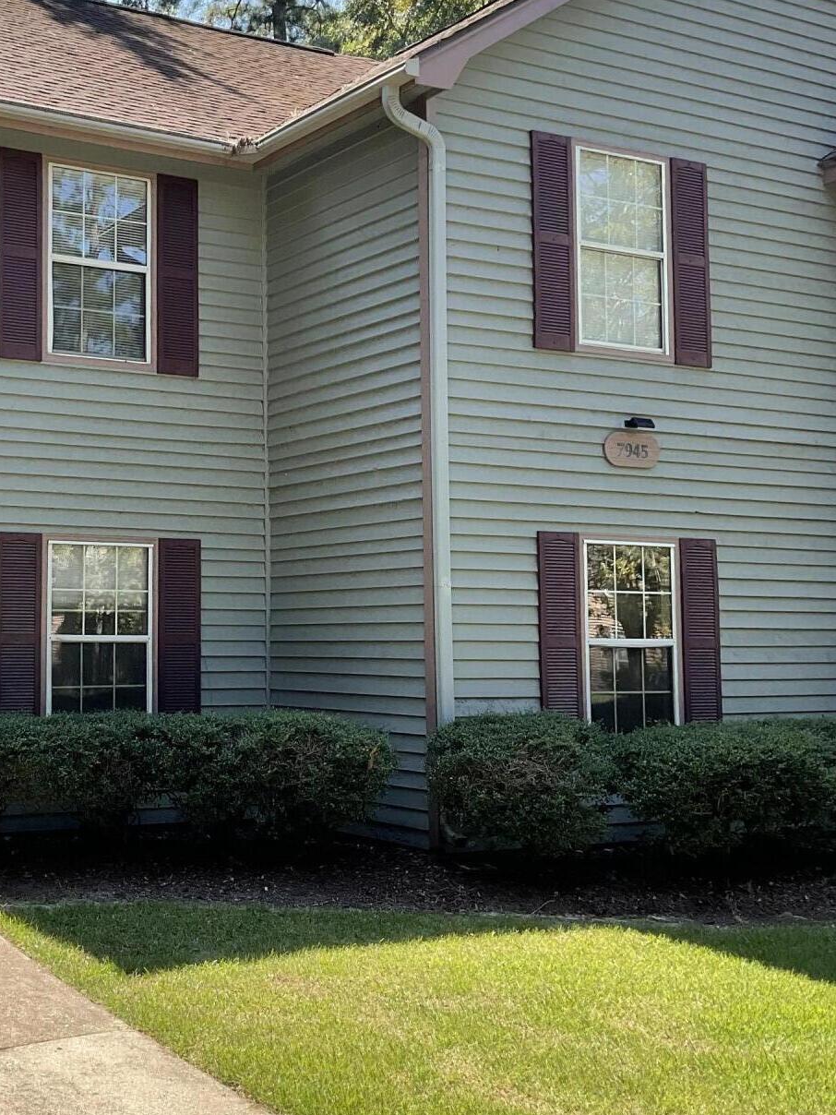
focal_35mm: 48
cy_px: 508
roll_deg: +0.3
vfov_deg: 39.6
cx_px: 156
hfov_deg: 29.5
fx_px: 1546
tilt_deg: +4.9
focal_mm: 3
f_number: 1.8
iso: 16
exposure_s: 1/469
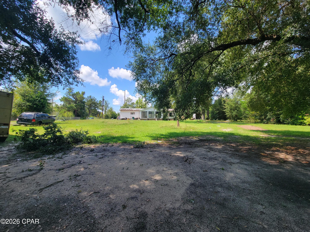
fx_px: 116
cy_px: 116
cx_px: 155
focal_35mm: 13
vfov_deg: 89.9
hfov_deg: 106.2
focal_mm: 2.2
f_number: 2.2
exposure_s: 1/628
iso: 50
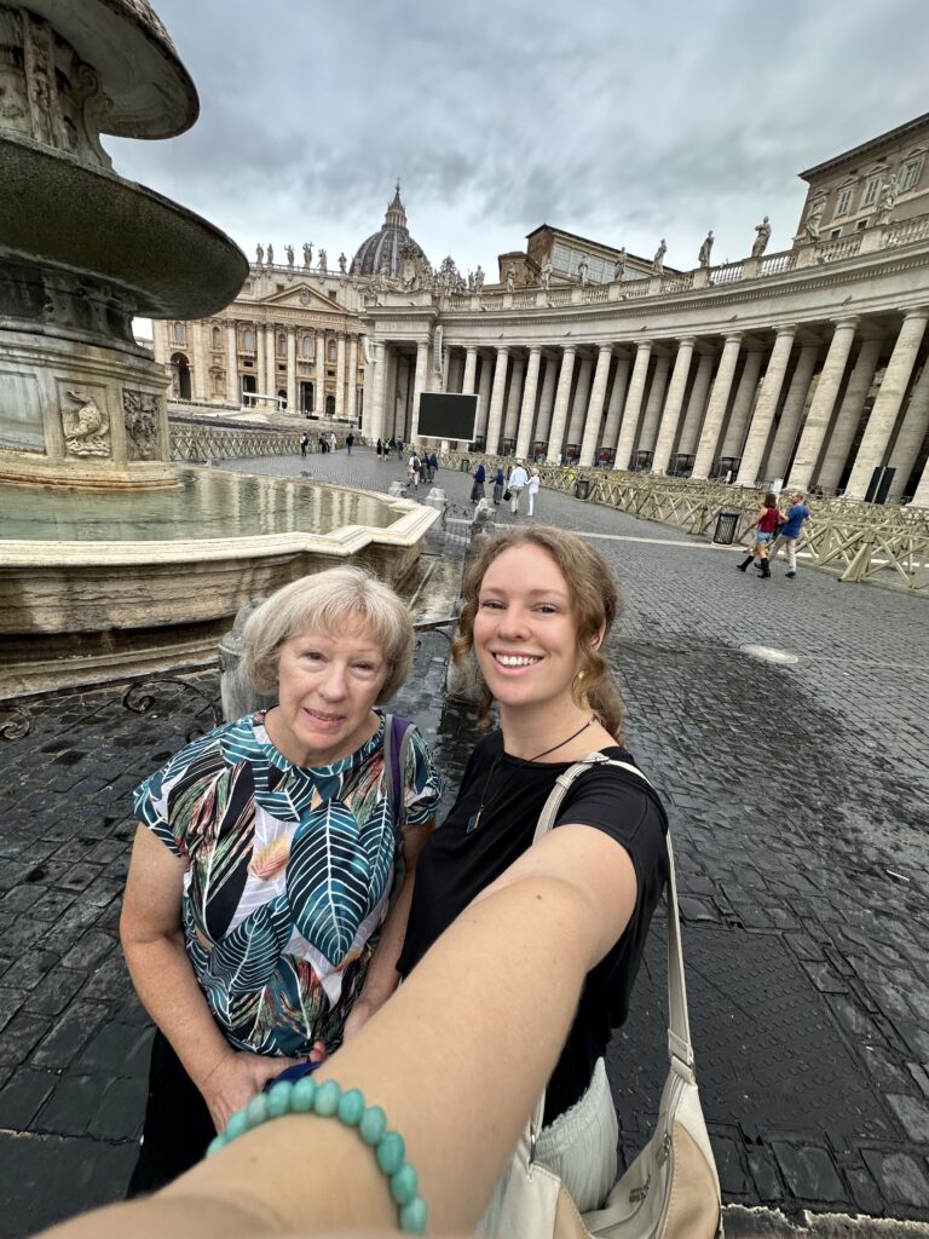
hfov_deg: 85.7
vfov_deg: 102.1
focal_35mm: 14
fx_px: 501
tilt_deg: -18.5
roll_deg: -8.1
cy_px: 620
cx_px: 464
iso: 100
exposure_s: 1/99
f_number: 2.2
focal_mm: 2.22
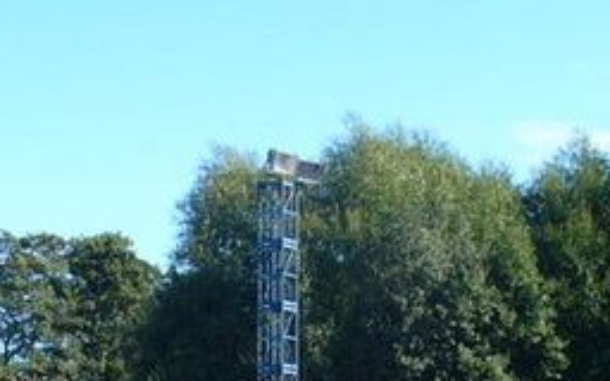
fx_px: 1845
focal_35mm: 111
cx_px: 278
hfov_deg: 18.8
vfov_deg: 11.5
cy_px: 495
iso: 64
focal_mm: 6.1
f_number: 5.6
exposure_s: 1/125
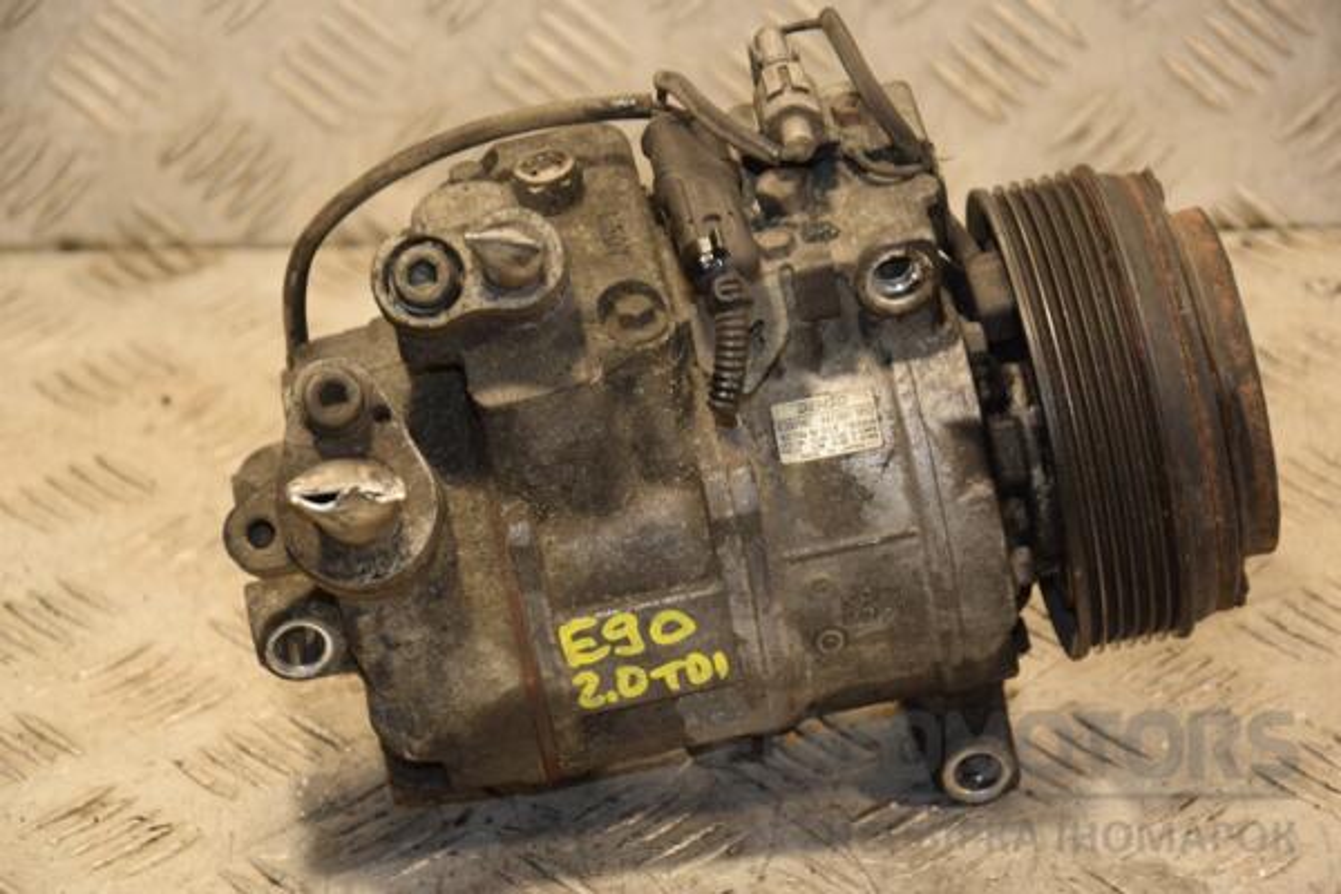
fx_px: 5140
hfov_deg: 14.9
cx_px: 670
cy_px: 447
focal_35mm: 138
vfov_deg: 9.9
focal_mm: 92
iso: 800
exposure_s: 1/100
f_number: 5.6
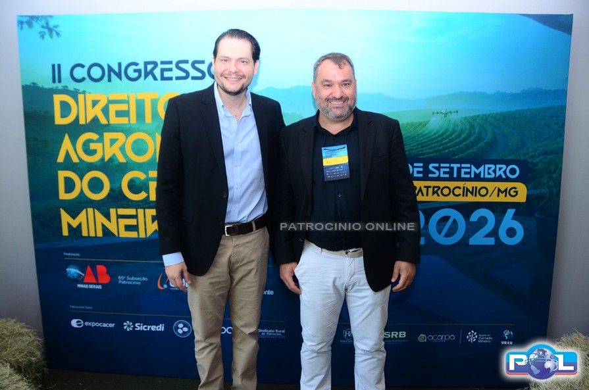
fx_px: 441
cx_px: 294
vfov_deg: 47.7
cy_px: 195
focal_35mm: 27
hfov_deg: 67.5
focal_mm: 18
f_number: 5
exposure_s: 1/200
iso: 500
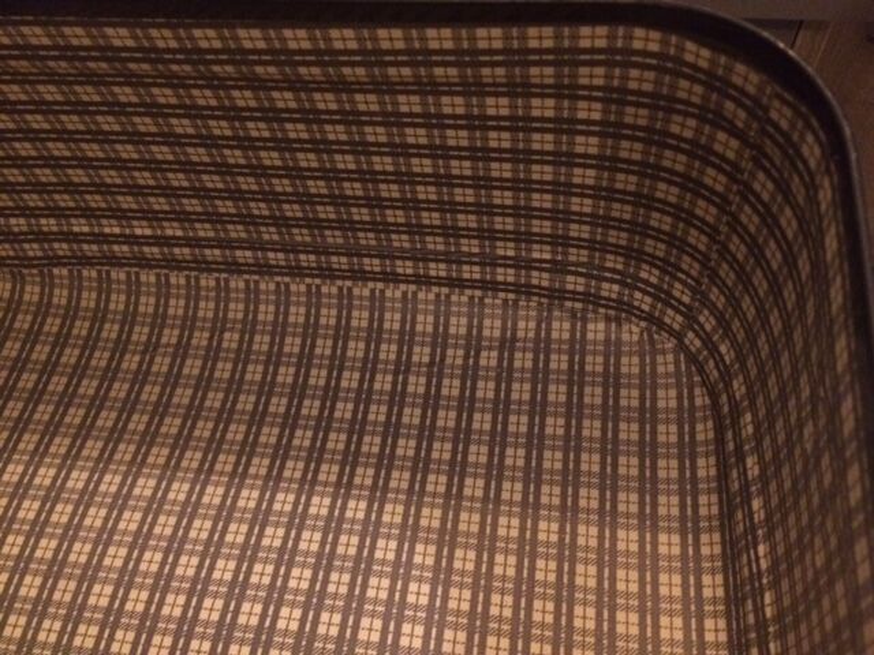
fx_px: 732
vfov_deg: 48.2
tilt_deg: -57.7
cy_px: 328
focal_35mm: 29
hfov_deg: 61.7
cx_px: 437
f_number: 2.2
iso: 500
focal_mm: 4.15
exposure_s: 1/17
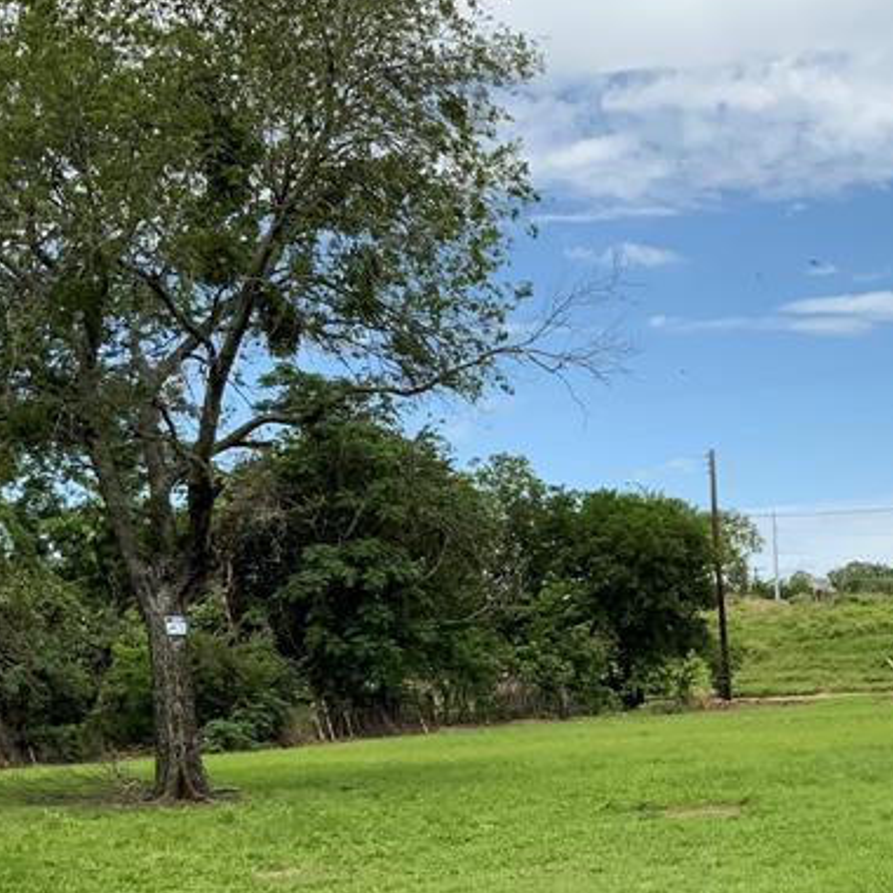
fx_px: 2014
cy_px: 724
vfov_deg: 24.6
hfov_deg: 24.2
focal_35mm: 69
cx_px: 815
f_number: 1.8
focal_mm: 3
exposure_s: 1/1984
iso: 16
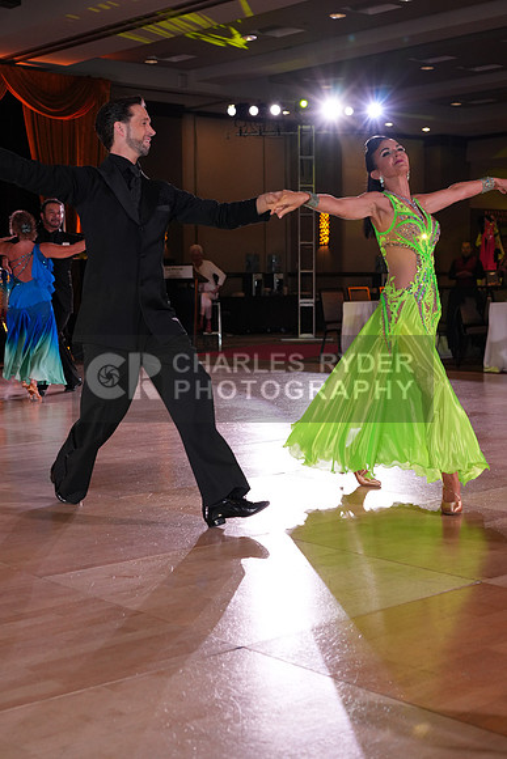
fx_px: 1119
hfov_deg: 25.5
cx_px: 254
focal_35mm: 53
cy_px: 380
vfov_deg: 37.5
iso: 1250
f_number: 5.6
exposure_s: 1/200
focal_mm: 53
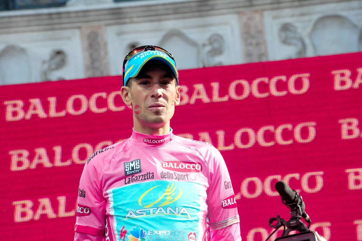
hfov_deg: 6.7
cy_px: 122
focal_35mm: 309
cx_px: 183
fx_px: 3105
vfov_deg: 4.4
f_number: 10
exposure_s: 1/500
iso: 1000
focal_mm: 300
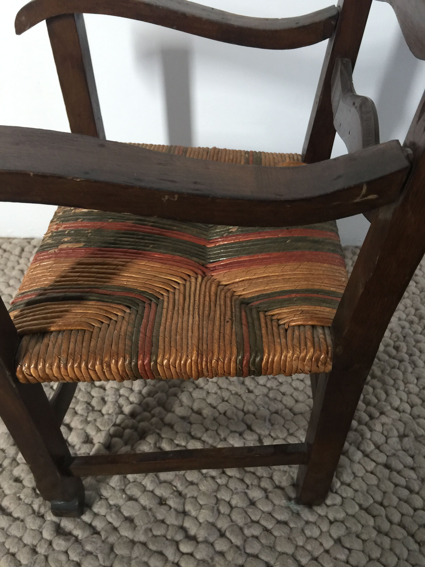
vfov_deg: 61.7
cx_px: 212
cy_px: 284
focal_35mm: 29
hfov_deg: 48.2
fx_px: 475
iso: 64
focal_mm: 4.15
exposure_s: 1/33
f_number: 2.2
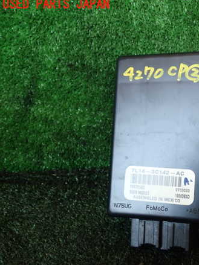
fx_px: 314
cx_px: 181
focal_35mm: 41
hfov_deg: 33.2
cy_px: 133
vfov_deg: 45.8
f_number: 2.3
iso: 200
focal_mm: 5.4
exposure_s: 1/50
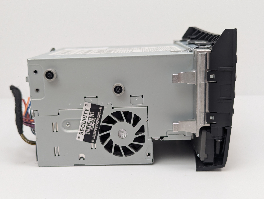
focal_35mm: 48
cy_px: 100
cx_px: 132
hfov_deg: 39.6
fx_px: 367
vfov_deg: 30.3
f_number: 1.85
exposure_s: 1/120
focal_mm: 6.81
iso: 122
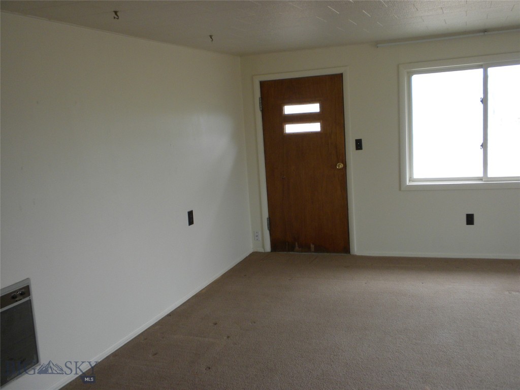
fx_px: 556
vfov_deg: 38.7
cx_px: 260
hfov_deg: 50.1
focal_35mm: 37
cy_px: 195
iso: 146
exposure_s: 1/56.4
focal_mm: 6.6
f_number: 3.5
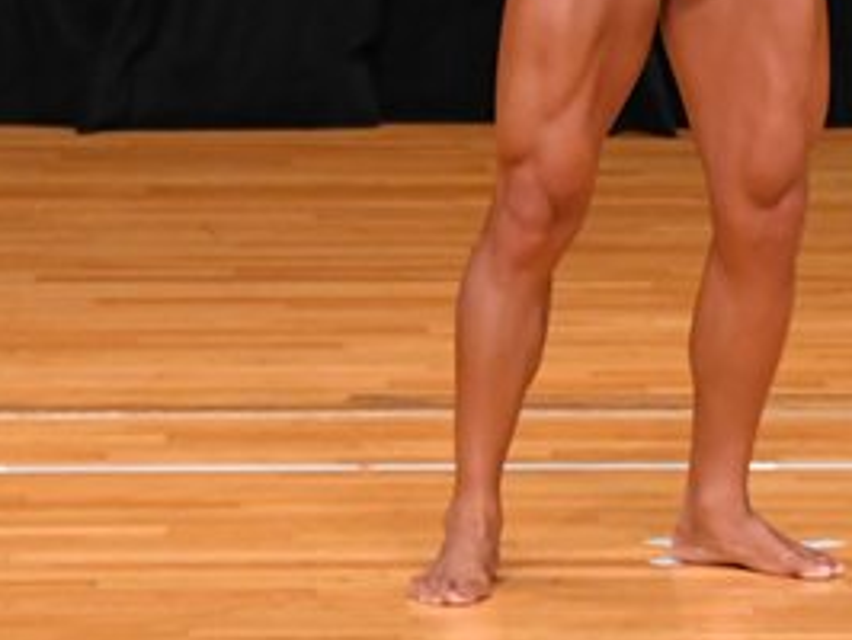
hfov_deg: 2.6
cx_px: 661
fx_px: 18600
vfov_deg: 2.0
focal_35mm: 755
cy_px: -147
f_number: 5.6
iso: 3200
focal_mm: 180
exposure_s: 1/400
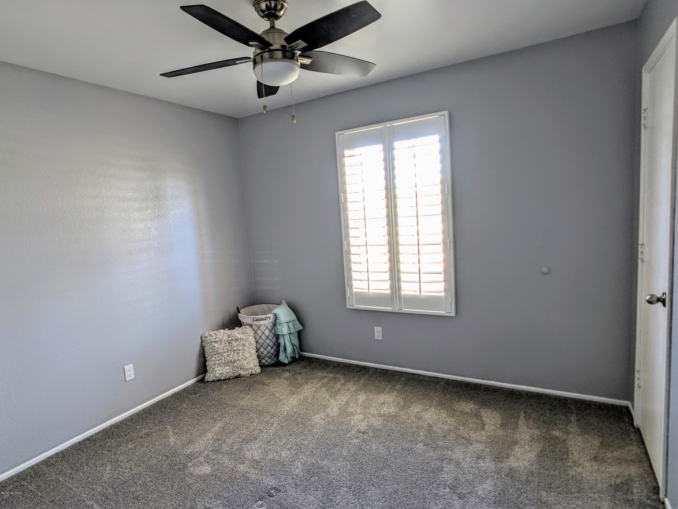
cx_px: 339
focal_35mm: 27
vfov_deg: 51.4
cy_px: 254
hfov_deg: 65.3
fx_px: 529
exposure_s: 1/23.8
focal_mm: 4.38
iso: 74
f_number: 1.73
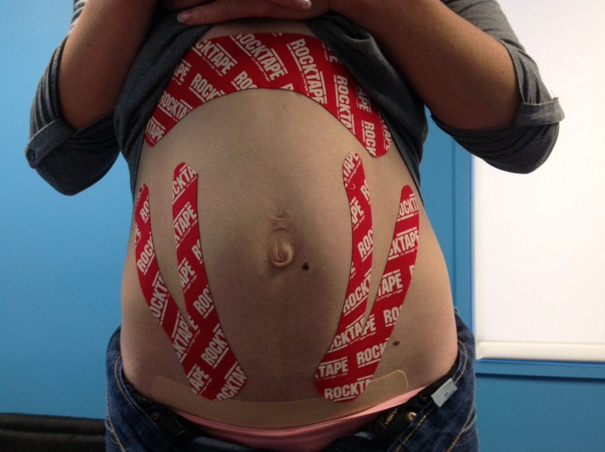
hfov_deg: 52.7
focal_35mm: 35
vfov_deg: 40.6
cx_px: 302
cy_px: 226
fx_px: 611
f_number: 2.4
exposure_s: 1/15
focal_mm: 4.28
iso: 80
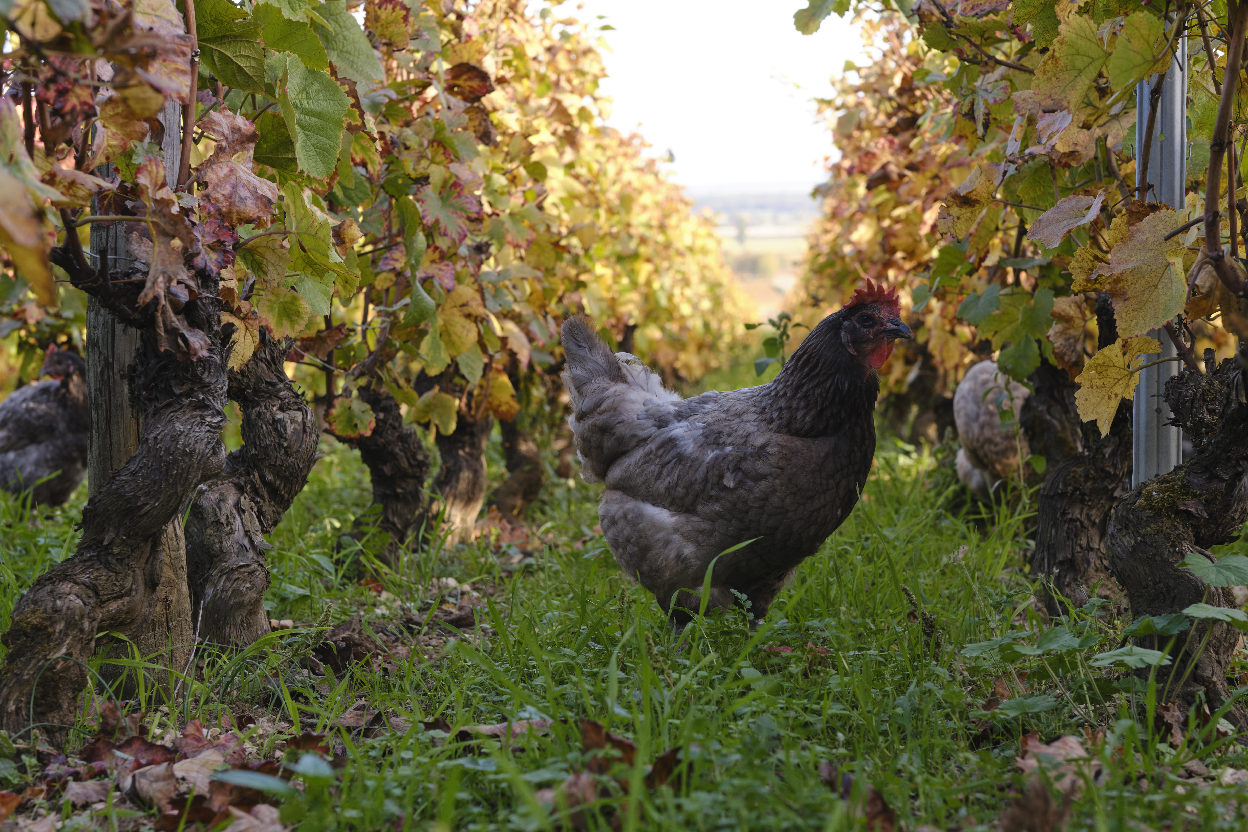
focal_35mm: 75
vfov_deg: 18.2
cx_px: 624
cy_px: 416
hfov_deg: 27.0
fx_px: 2600
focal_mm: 50
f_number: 5.6
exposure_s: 1/125
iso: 200
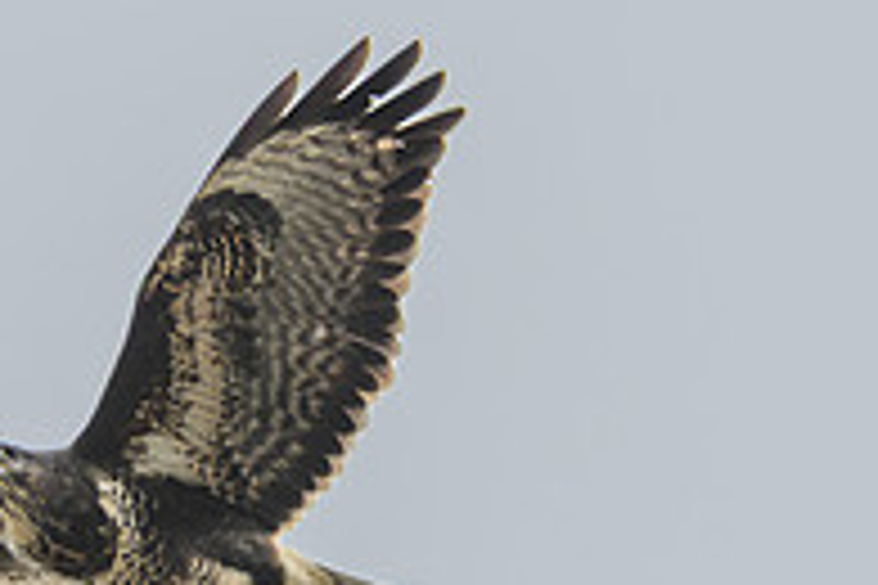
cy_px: 331
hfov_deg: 1.1
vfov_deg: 0.7
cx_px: 459
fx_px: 45677
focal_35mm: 1873
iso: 450
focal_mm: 370
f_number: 8
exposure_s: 1/1600
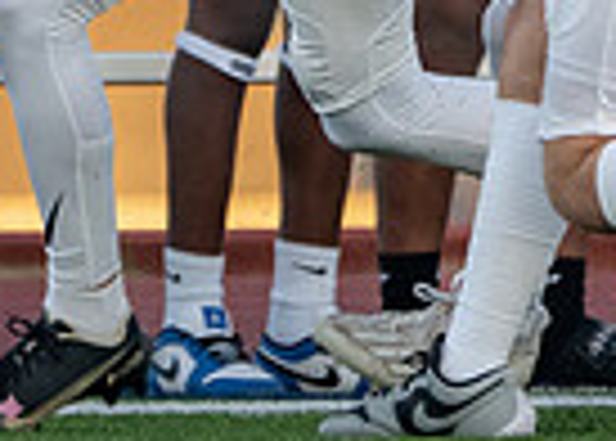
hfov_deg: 0.8
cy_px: -408
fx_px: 43654
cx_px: 316
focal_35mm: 2494
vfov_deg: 0.6
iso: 1250
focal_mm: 400
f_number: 5.6
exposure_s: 1/1250
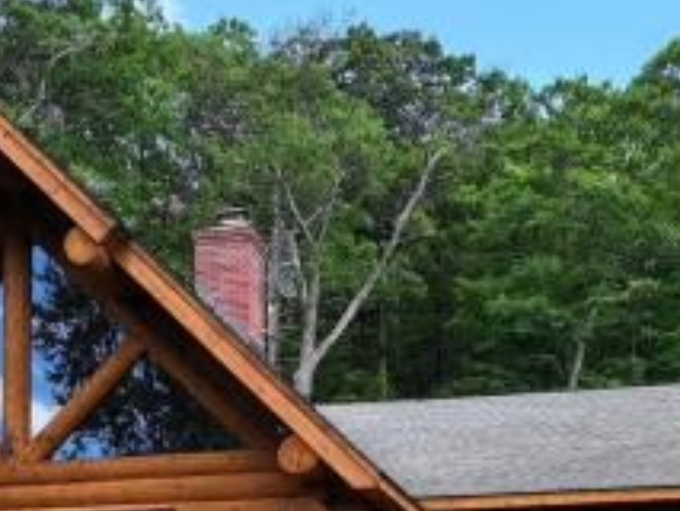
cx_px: 300
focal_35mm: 81
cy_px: 672
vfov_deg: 17.1
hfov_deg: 24.1
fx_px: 1592
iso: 150
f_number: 2.8
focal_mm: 12.29
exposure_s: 1/640
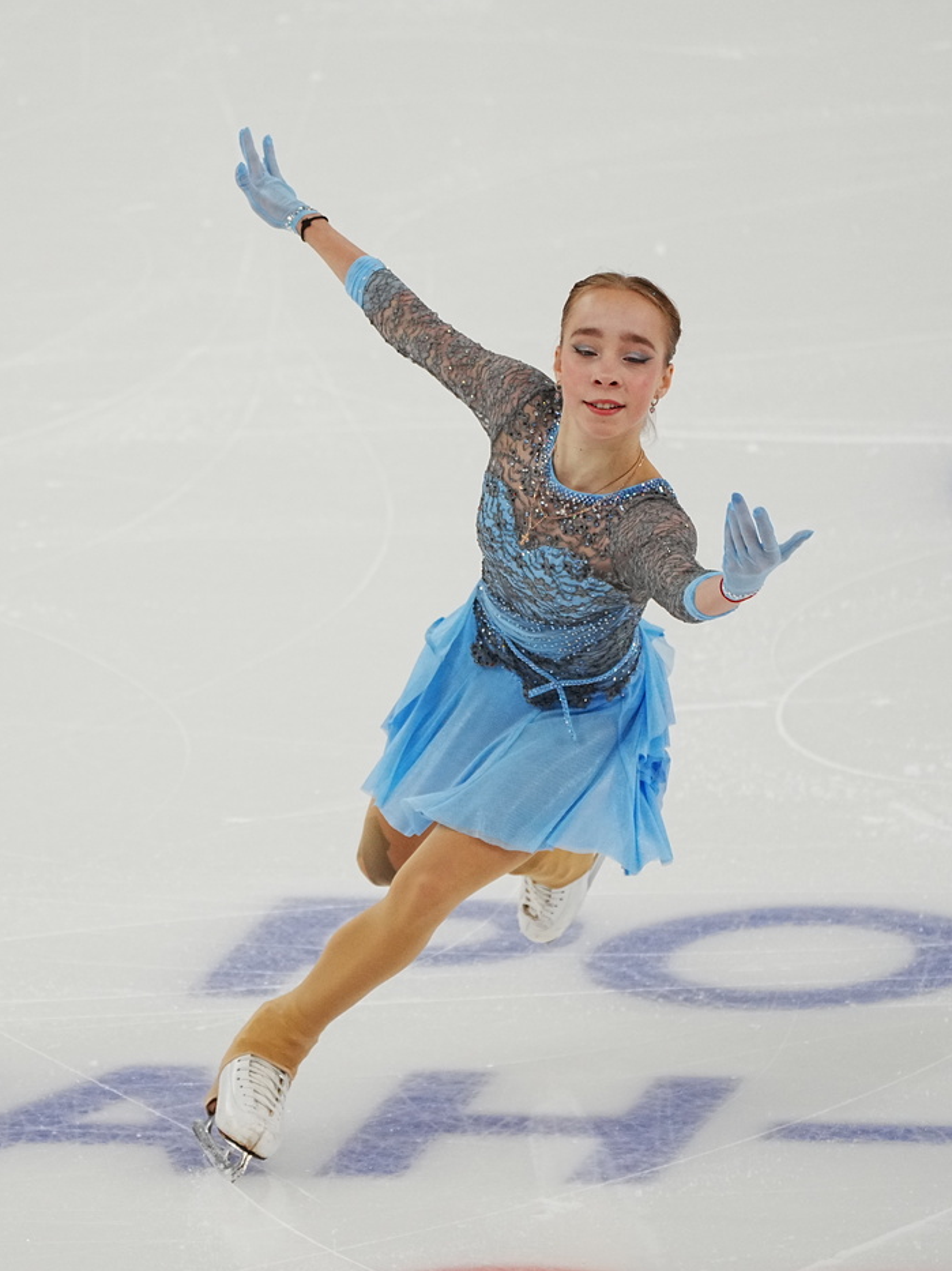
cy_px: 636
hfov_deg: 2.6
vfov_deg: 3.4
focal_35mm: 579
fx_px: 21246
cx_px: 252
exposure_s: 1/1600
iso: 2500
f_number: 5.6
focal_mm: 400
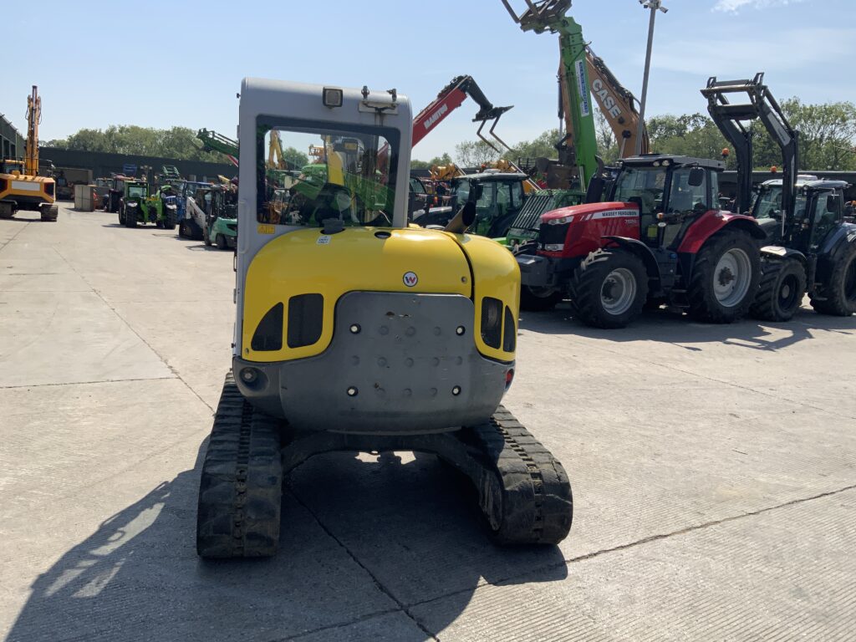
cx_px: 428
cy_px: 321
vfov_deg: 48.2
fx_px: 717
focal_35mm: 29
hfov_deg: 61.7
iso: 20
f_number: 1.8
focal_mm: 3
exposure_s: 1/2427
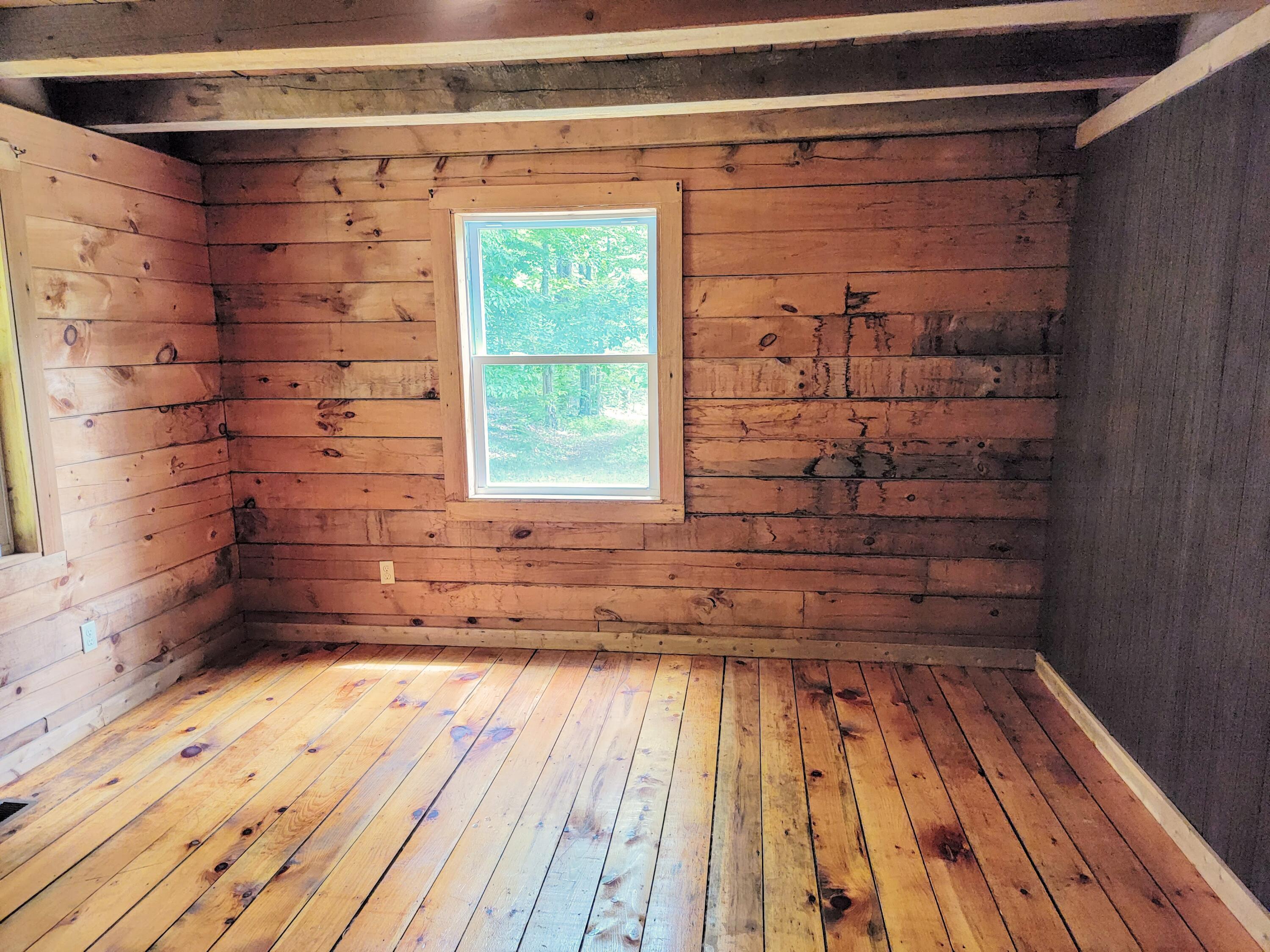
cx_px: 635
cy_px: 476
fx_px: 881
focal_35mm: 24
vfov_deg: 56.8
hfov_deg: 71.6
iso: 200
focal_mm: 6.7
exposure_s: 1/60
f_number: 1.8
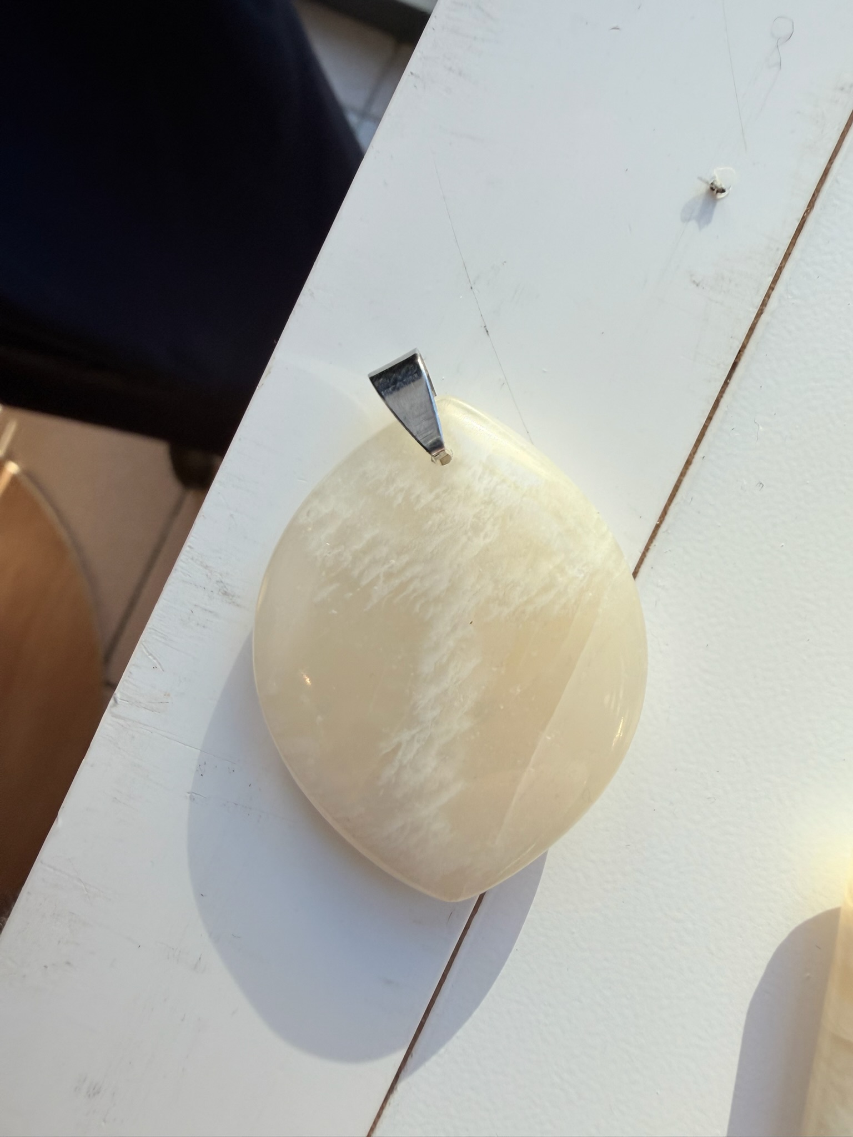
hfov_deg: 56.8
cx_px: 426
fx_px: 789
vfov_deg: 71.6
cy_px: 568
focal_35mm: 24
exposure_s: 1/121
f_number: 2.2
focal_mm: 2.22
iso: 50
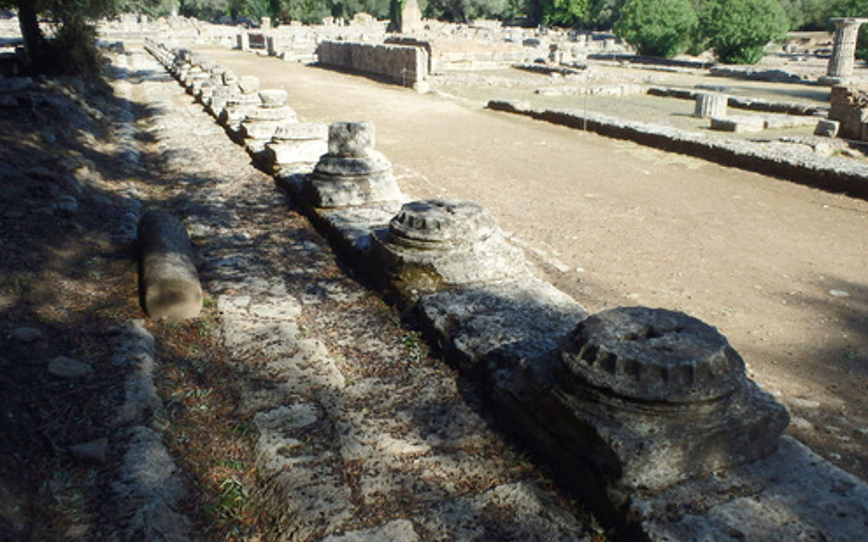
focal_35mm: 30
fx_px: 709
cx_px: 435
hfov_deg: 62.9
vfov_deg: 41.8
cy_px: 275
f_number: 11
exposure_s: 1/60
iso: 125
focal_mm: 5
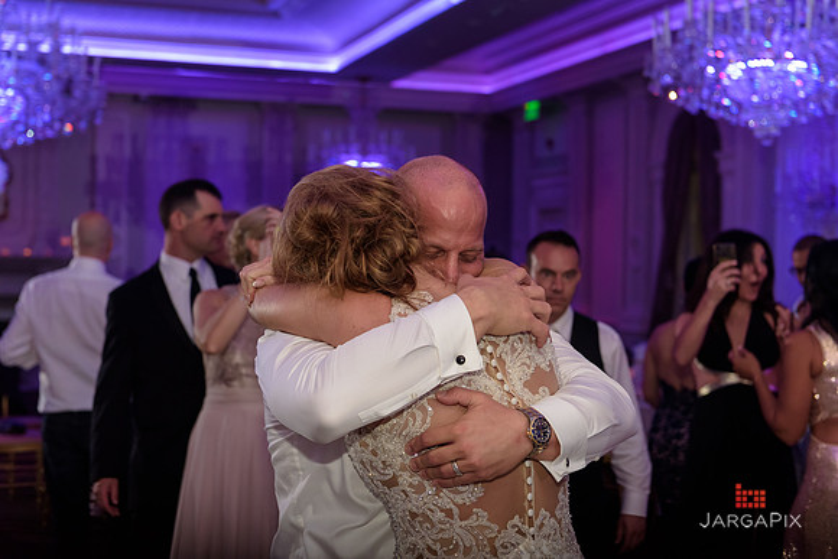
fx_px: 1304
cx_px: 419
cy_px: 280
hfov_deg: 35.6
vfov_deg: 24.2
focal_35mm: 56
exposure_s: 1/125
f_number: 3.2
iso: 1600
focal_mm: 56
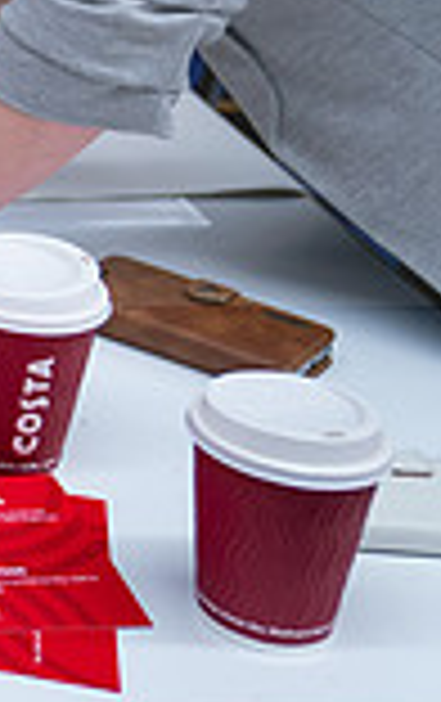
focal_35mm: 132
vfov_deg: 15.2
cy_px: -145
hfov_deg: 8.6
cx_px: -785
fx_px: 2529
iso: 500
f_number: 2.8
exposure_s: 1/60
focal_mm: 34
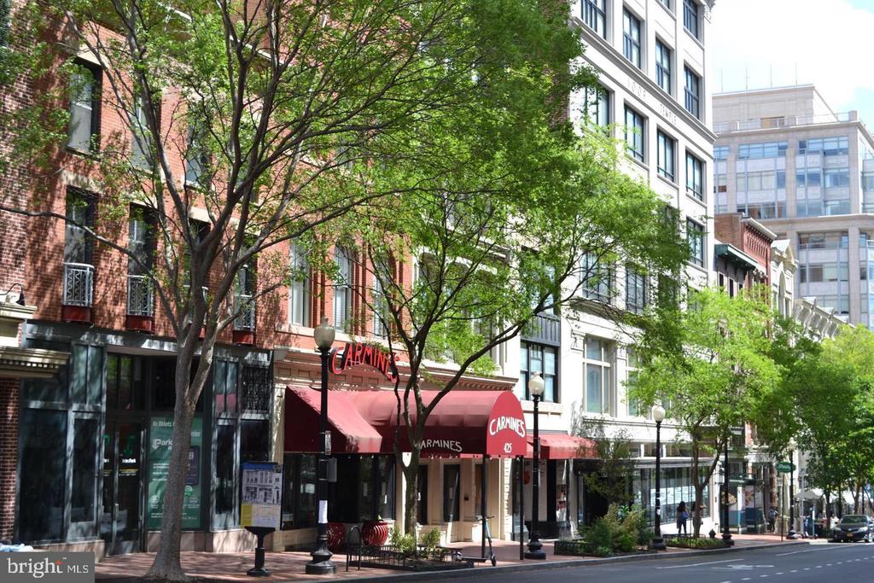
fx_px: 1384
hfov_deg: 35.0
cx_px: 437
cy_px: 292
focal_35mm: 57
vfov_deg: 23.8
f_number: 6.3
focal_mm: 38
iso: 100
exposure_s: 1/160
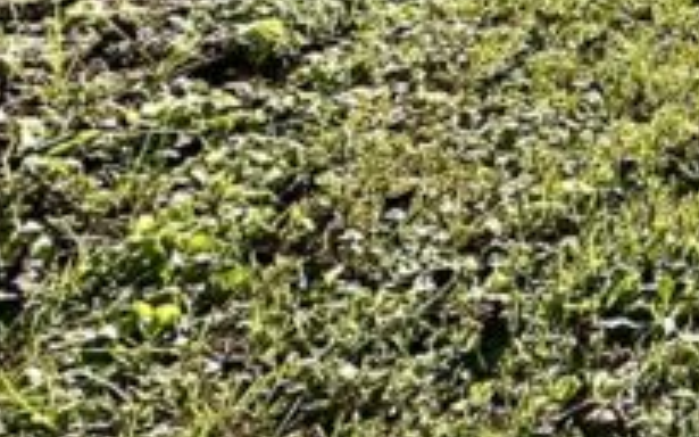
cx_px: 1176
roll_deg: -1.0
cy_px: -478
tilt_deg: -0.4
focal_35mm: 58
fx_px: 1105
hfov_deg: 23.4
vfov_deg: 16.2
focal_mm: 2.22
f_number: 2.2
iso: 50
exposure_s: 1/4000
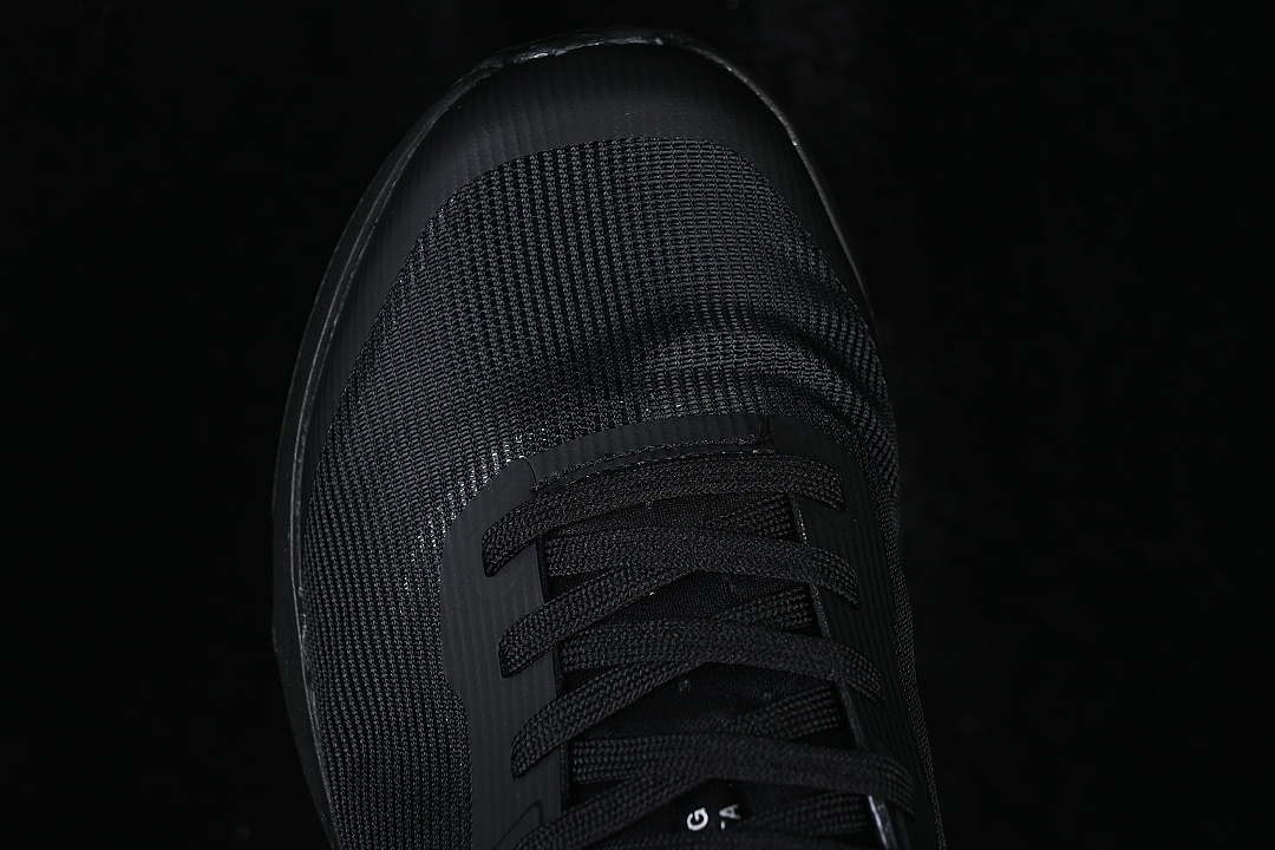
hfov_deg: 27.0
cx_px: 638
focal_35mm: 75
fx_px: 2656
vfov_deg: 18.2
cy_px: 425
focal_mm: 50
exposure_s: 1/50
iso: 160
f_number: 6.3
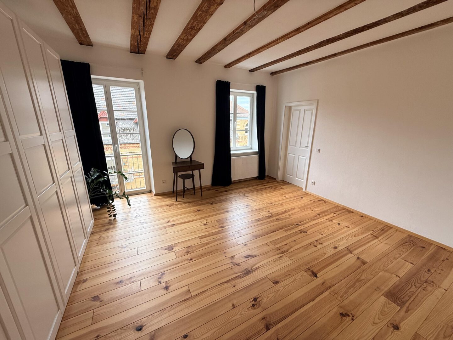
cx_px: 226
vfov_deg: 85.7
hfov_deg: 102.1
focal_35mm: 14
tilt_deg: -14.7
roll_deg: -0.7
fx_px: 183
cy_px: 170
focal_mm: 2.22
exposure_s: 1/99
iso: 64
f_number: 2.2
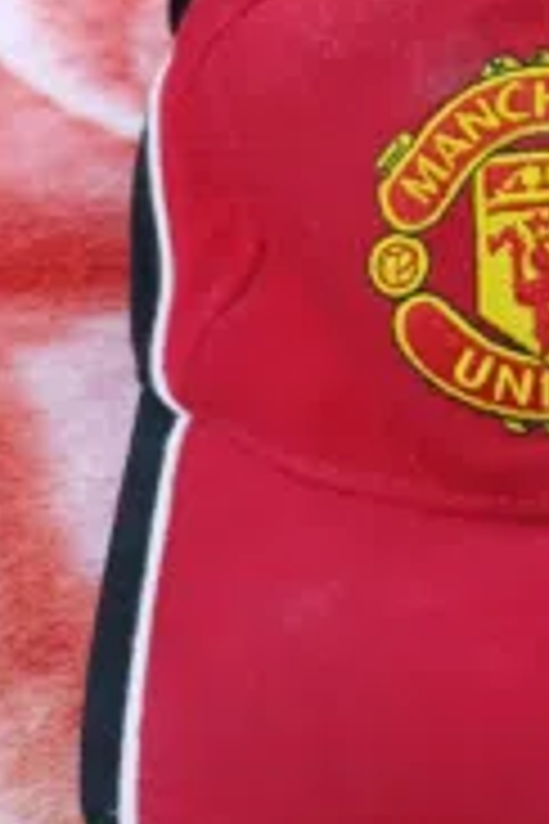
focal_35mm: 59
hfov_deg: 21.9
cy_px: 383
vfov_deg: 33.9
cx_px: 580
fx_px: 1350
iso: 320
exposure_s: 1/33.3
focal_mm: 3.98
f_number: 1.8
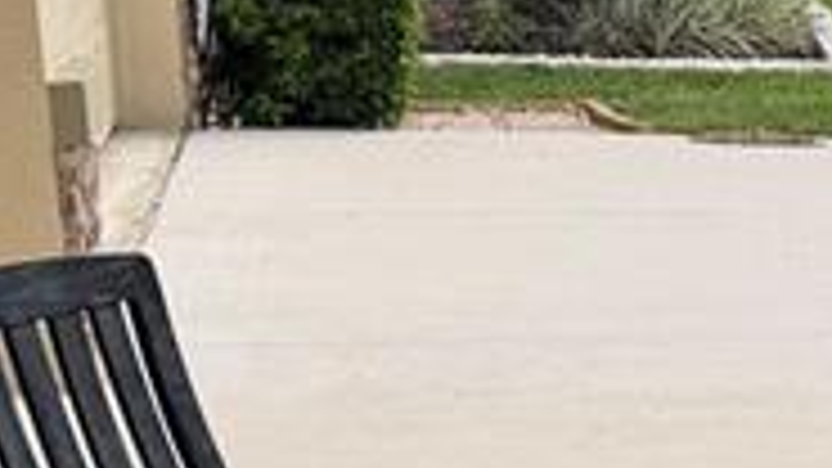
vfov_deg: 8.3
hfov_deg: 12.7
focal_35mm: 145
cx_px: 1749
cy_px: 414
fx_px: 3198
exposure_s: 1/3953
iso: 80
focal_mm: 6.76
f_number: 1.78
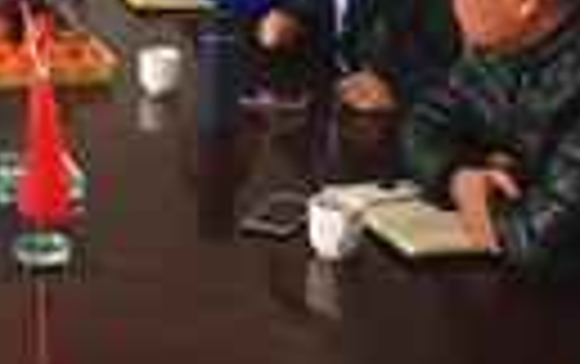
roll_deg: +2.4
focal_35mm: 95
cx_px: -126
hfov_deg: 20.4
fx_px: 1504
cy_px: 58
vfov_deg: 13.7
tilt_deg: -13.8
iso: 64
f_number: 2.2
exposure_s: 1/33
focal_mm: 4.15
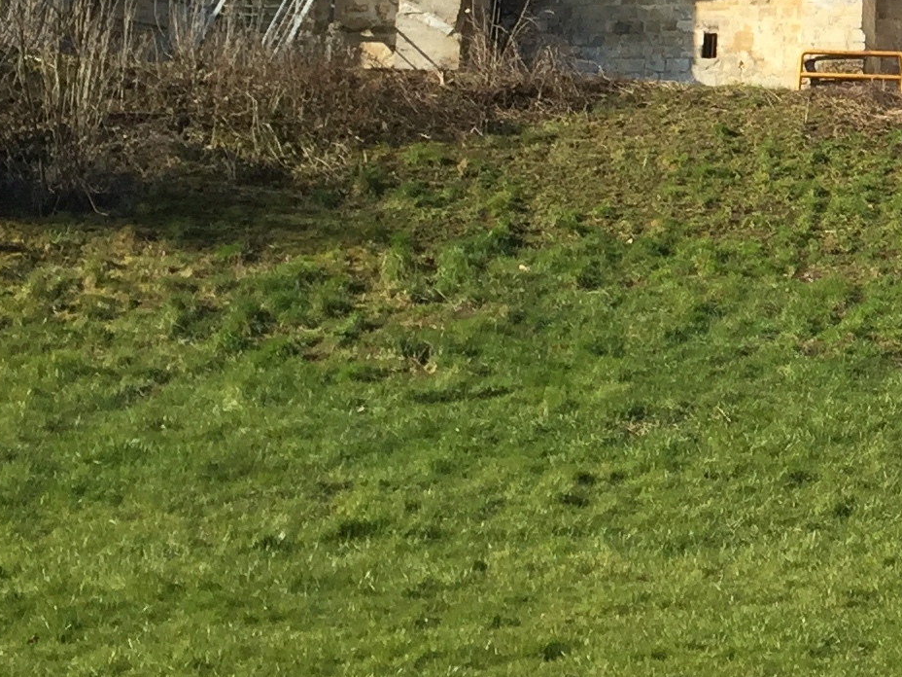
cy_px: -28
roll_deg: +0.7
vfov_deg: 14.2
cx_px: 1277
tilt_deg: +13.1
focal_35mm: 102
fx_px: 2658
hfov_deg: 17.6
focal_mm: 4.15
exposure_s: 1/1041
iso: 32
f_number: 2.2
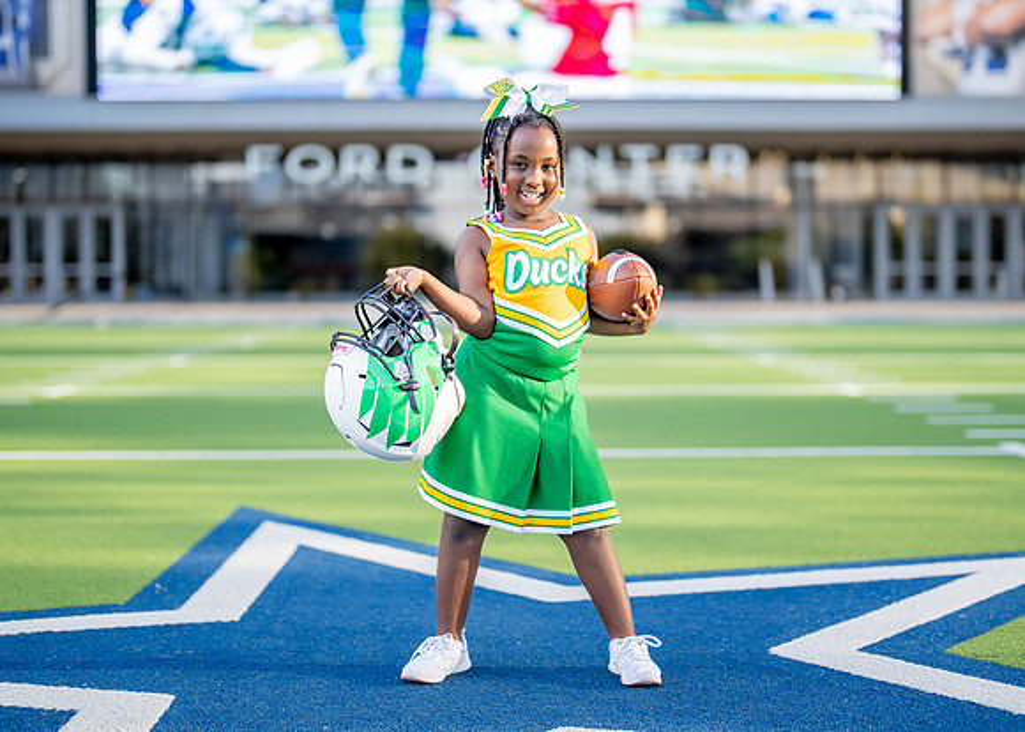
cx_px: 540
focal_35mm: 64
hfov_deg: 30.8
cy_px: 338
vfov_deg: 22.3
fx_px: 1858
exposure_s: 1/2500
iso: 160
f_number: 1.2
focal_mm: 50
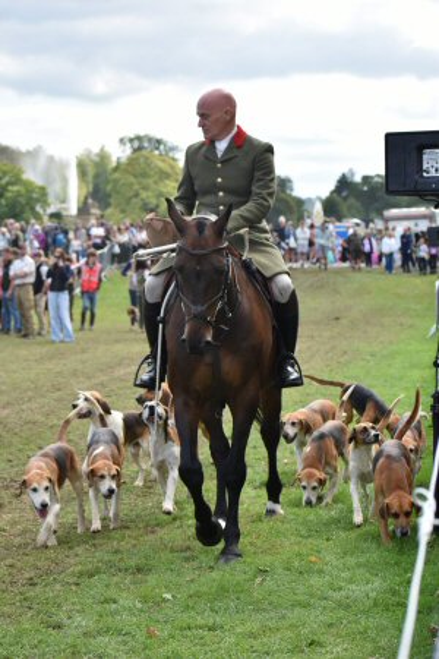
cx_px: 220
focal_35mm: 105
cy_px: 330
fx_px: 1920
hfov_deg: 13.0
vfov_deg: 19.5
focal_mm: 70
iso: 400
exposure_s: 1/1250
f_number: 5
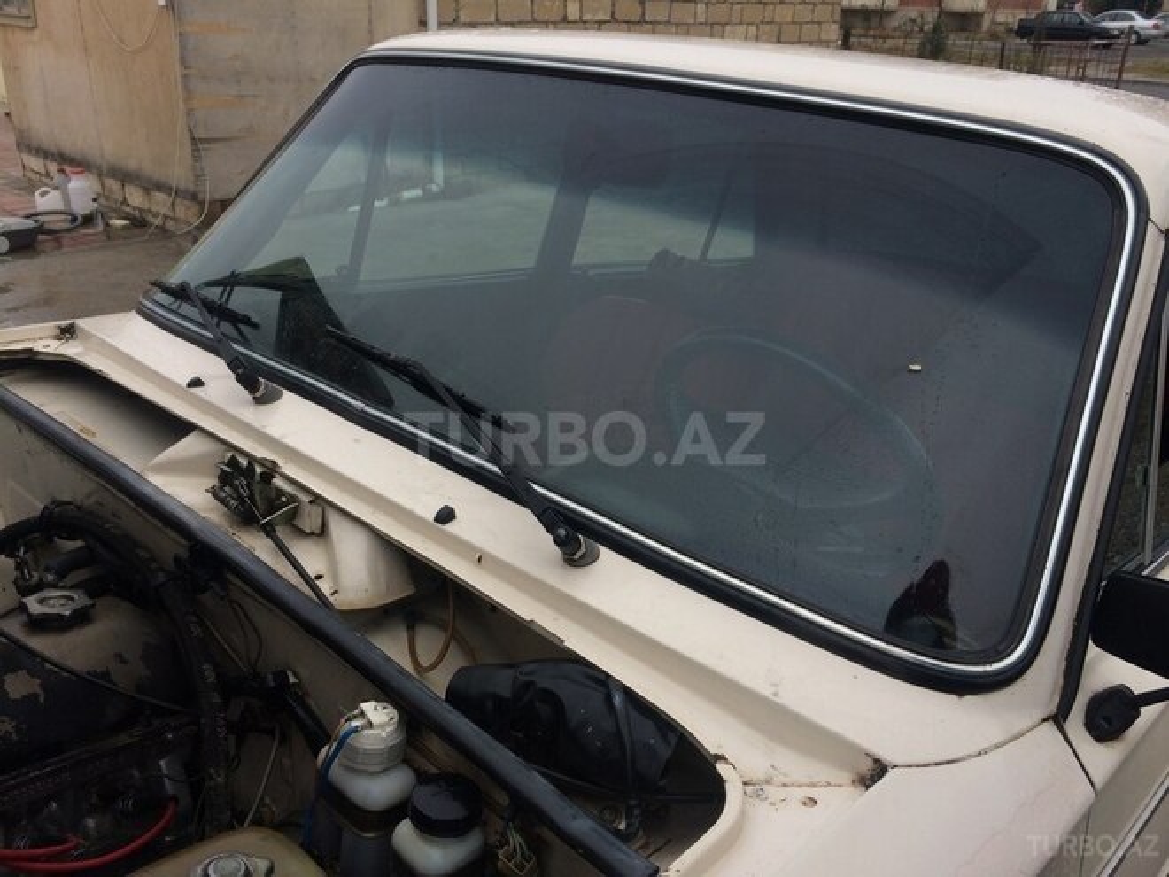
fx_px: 979
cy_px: 438
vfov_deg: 48.2
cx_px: 584
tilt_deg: -24.5
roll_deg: -0.6
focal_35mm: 29
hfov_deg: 61.7
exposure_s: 1/189
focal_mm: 4.15
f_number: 2.2
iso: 32
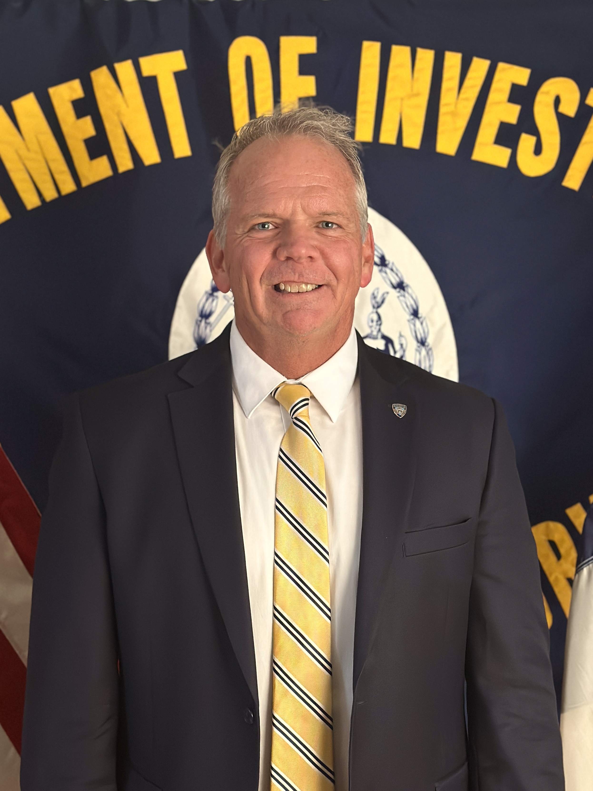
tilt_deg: -3.7
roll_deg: +0.0
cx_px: 296
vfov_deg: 39.7
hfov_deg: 30.3
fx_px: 1096
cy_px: 396
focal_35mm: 48
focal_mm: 6.86
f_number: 1.78
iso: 500
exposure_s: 1/40
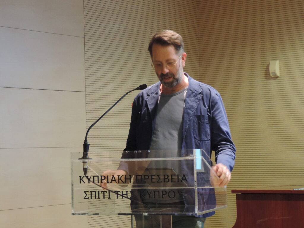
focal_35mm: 100
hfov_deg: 19.6
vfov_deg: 14.8
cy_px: 114
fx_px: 878
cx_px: 152
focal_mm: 17.8
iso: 800
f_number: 4.1
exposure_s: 1/20
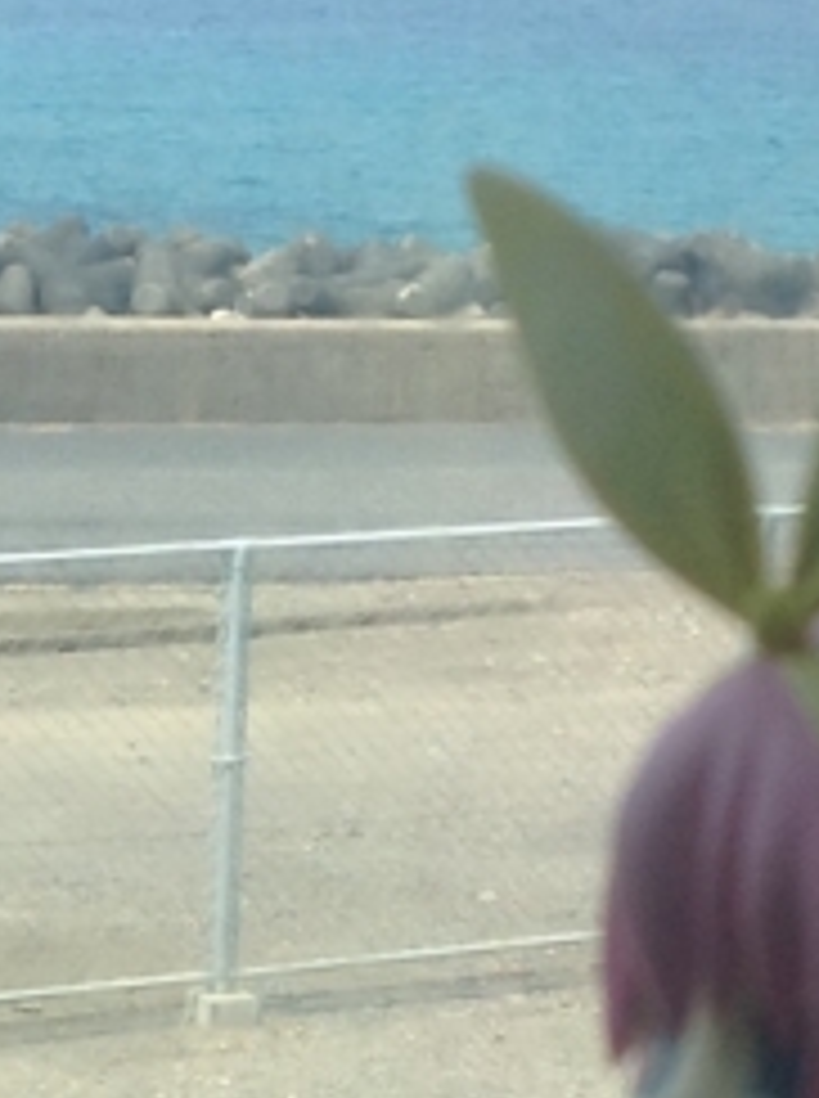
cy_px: 981
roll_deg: -2.2
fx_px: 4654
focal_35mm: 147
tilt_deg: -15.0
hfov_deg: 10.0
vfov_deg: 13.3
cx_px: 47
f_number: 2.4
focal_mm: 4.28
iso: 50
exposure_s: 1/944
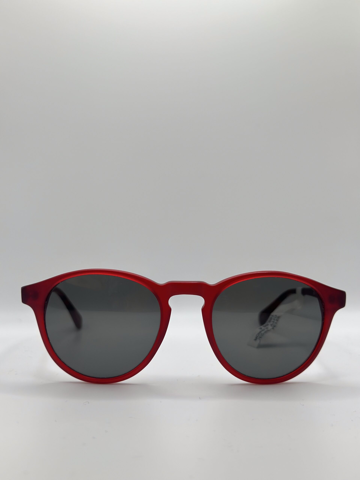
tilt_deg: -7.6
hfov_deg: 30.3
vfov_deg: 39.7
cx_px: 180
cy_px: 240
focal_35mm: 48
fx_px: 666
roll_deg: -0.6
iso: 80
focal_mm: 6.86
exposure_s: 1/779
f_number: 1.78
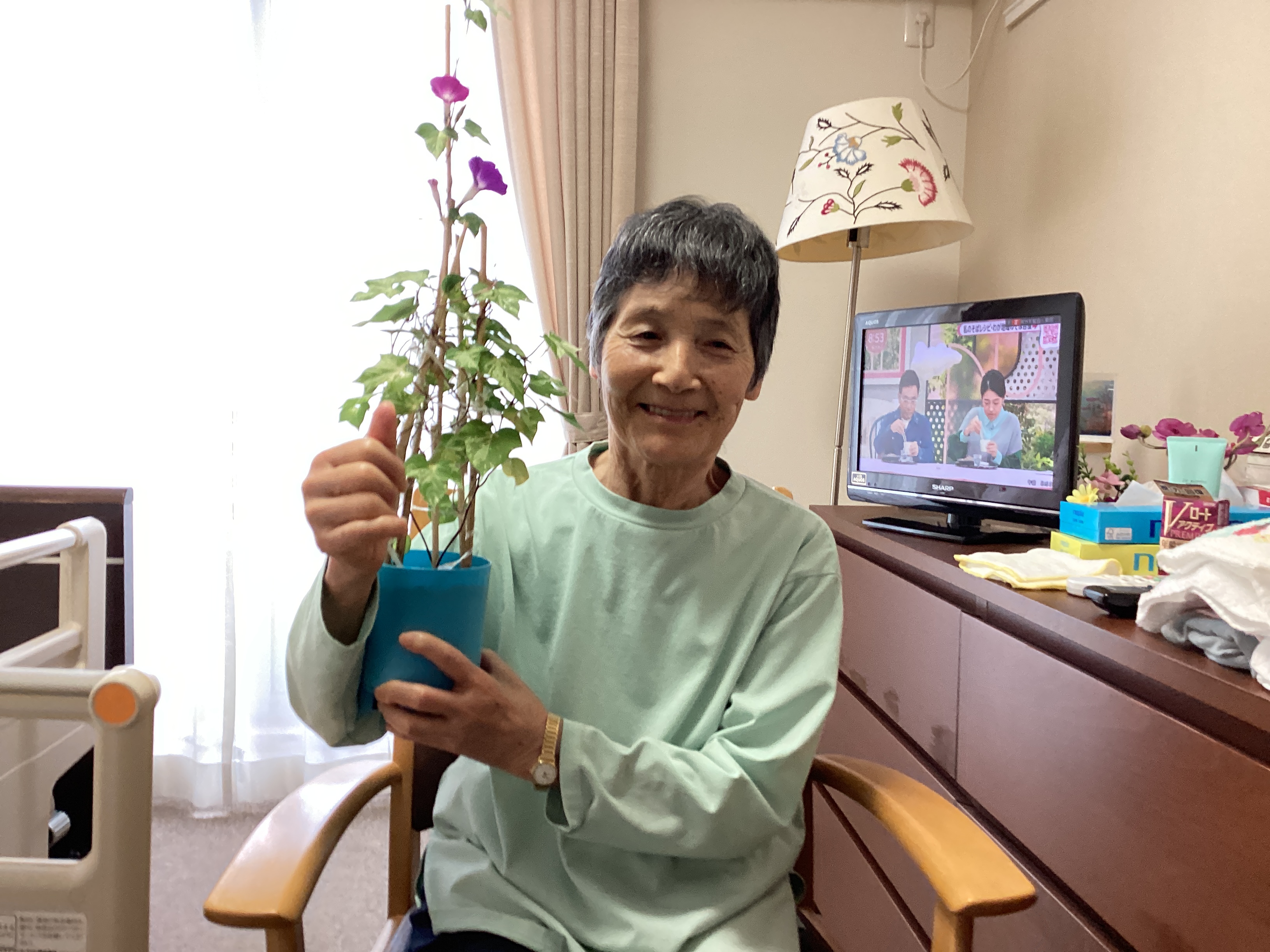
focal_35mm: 31
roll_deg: +0.0
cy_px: 476
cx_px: 635
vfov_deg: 45.4
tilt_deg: -2.7
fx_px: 1137
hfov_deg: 58.4
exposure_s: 1/50
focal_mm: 3.3
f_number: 2.4
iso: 100
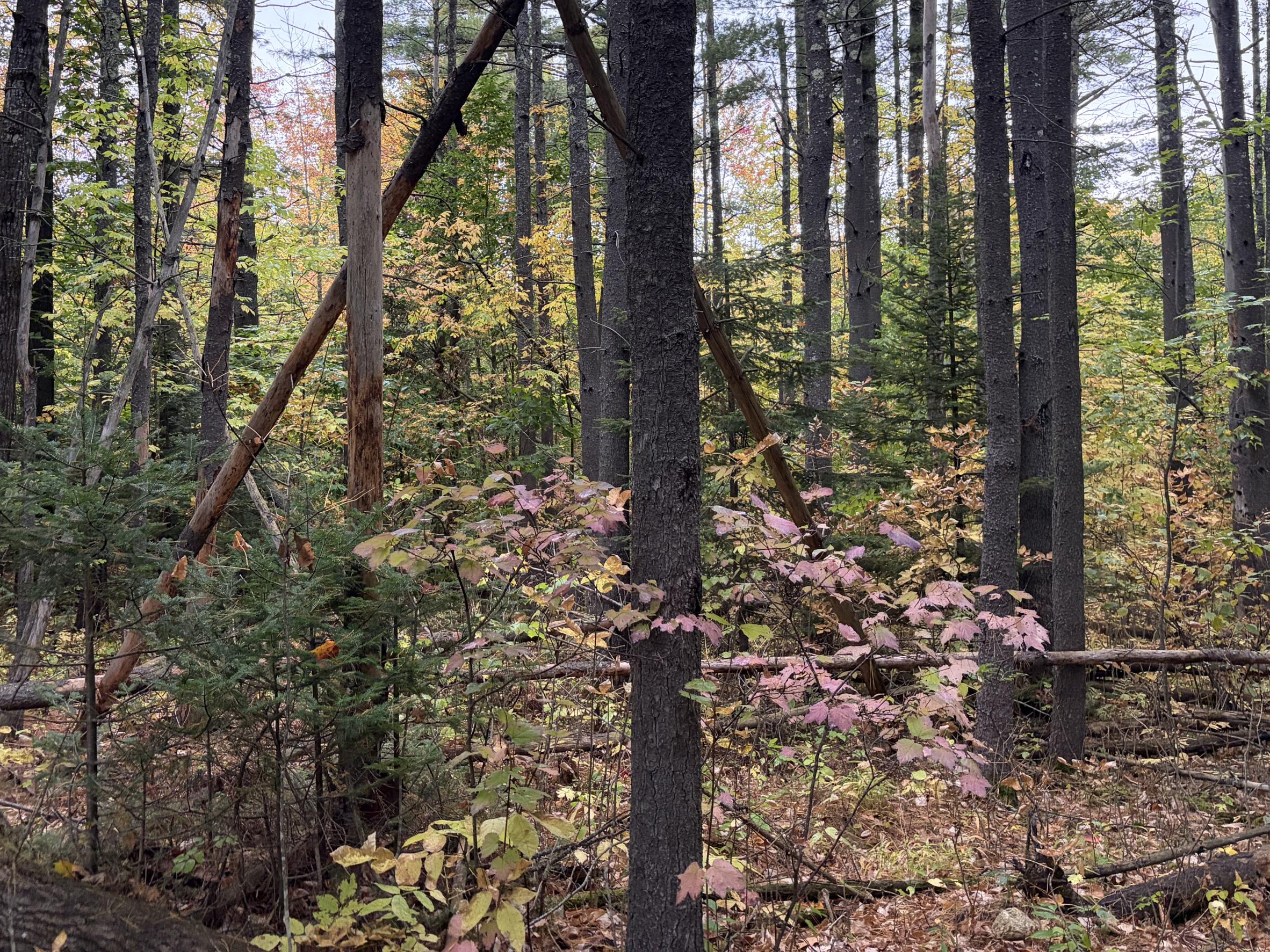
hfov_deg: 55.1
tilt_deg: +1.8
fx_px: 1211
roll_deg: +1.6
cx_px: 534
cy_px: 348
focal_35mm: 33
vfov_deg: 42.6
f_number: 1.6
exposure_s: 1/60
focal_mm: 5.96
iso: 320
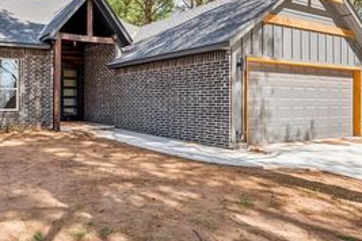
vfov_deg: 43.5
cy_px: 105
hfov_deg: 58.4
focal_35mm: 30
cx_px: 87
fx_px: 302
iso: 200
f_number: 7.1
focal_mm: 16
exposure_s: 1/125
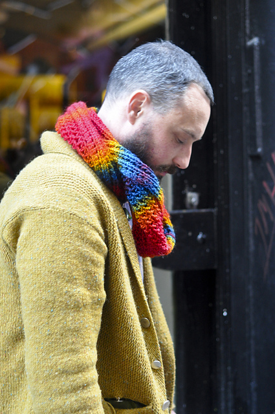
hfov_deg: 18.1
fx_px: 862
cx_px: 138
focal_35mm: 75
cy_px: 207
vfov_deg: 27.0
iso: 900
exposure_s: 1/30
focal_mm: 50
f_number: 2.8
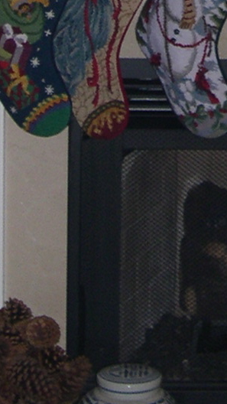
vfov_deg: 11.5
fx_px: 1905
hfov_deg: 6.8
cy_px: -225
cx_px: 270
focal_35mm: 178
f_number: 2.8
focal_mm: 8
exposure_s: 1/60
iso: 100
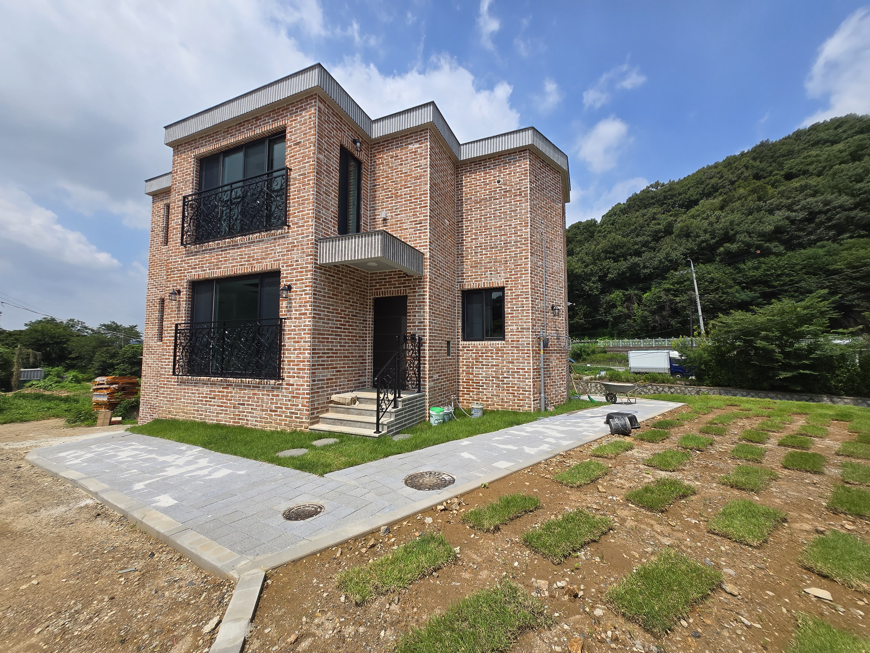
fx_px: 327
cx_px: 435
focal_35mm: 13
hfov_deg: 106.2
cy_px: 326
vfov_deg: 89.9
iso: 25
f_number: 2.2
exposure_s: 1/1672
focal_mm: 1.7
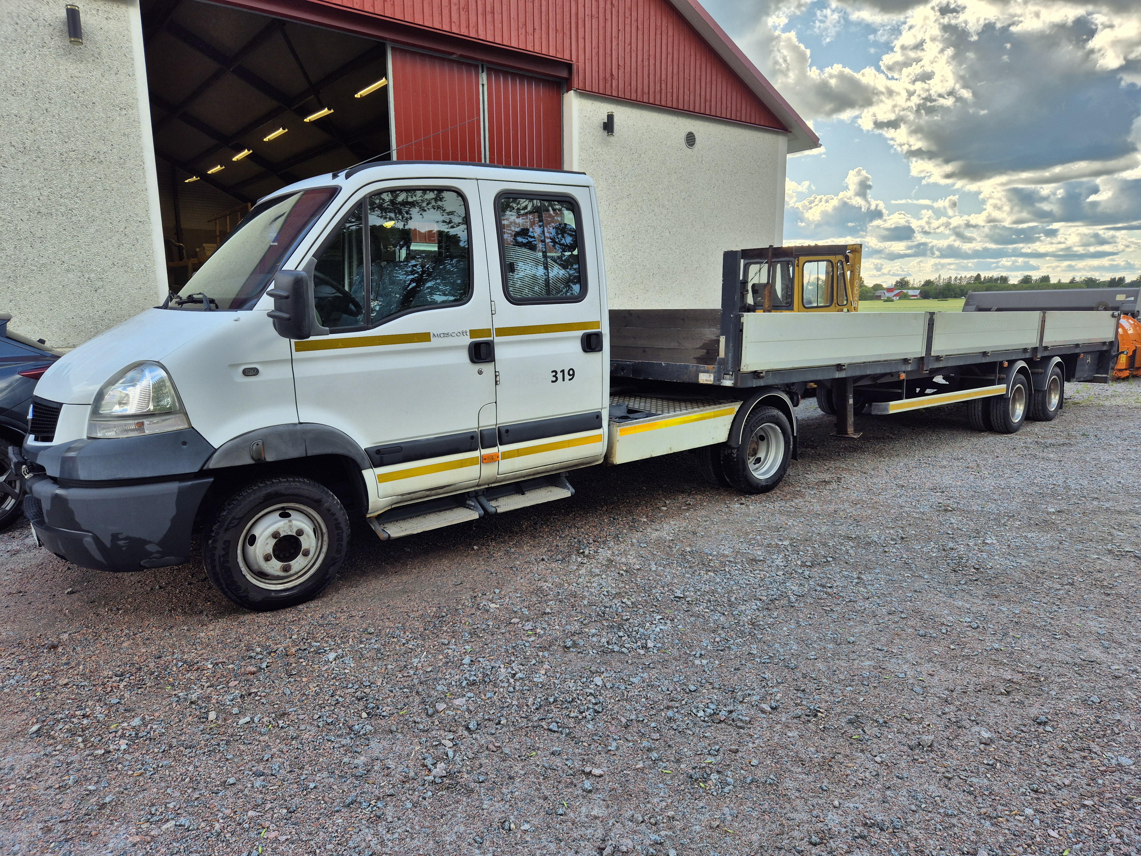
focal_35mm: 23
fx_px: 758
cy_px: 428
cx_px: 570
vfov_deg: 58.9
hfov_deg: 73.9
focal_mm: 5.4
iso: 25
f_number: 1.8
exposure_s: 1/1024
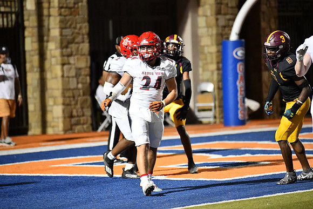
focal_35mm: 200
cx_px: 156
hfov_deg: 10.3
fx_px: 1739
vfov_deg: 6.9
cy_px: 104
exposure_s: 1/1250
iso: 9000
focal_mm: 200
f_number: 2.8
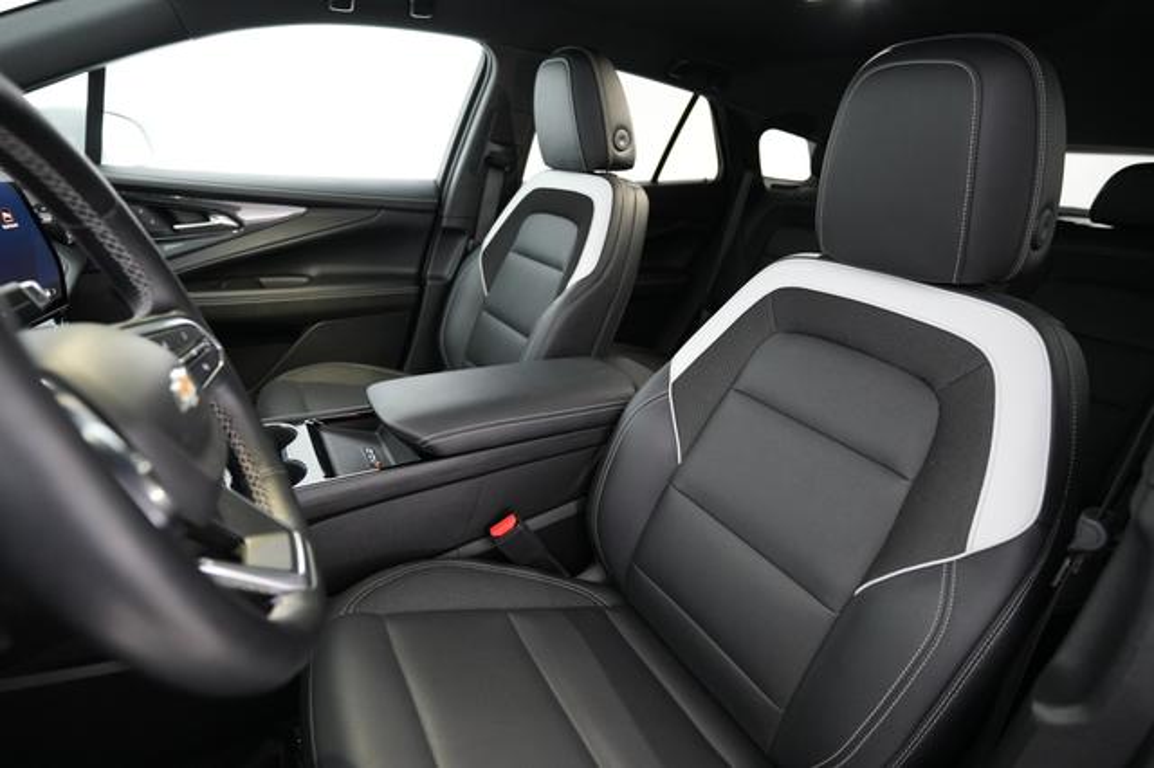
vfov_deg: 70.4
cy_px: 384
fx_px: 545
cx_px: 577
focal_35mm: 17
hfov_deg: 93.3
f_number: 2.8
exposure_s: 1/30
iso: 2500
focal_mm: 17
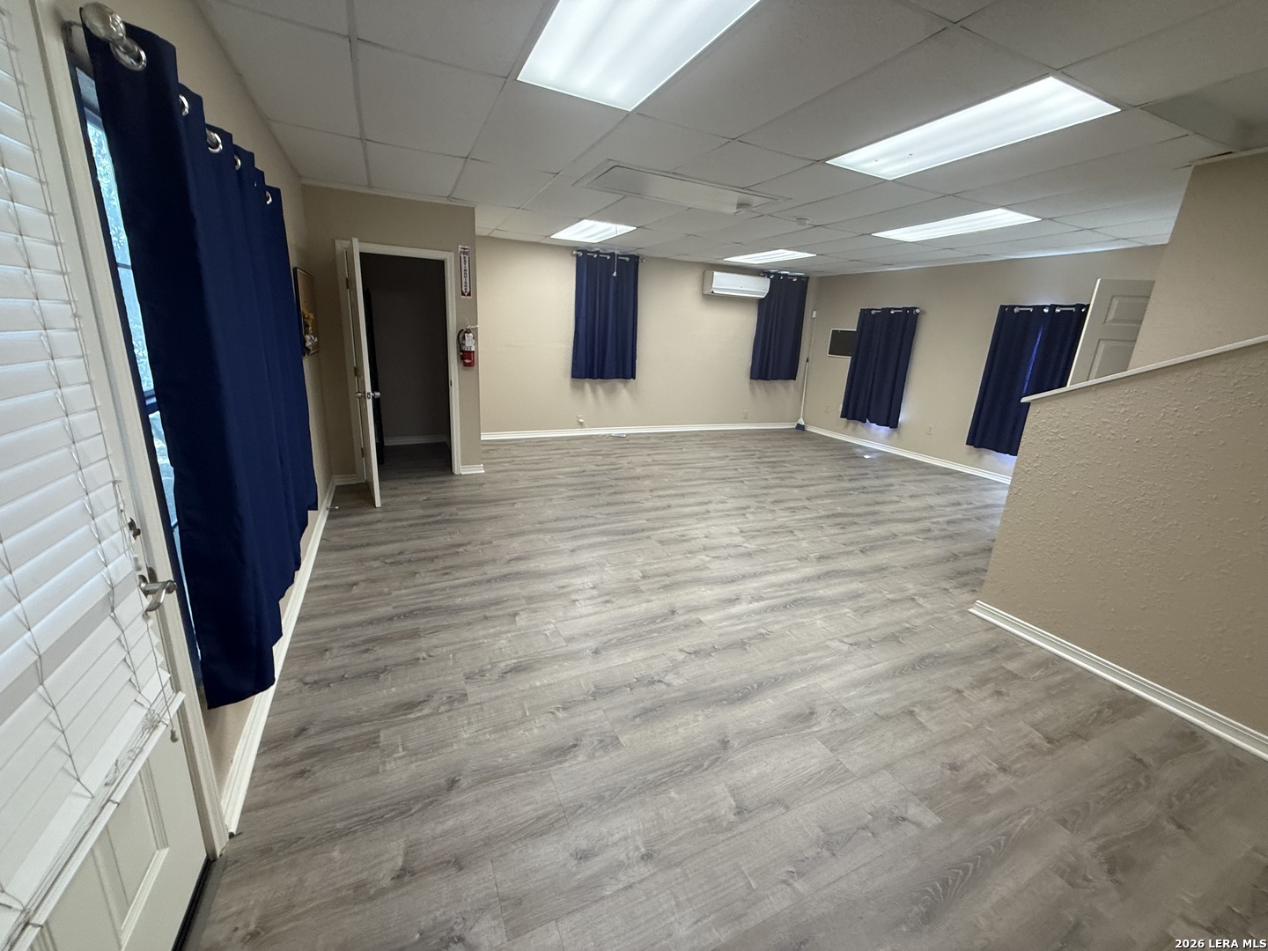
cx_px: 634
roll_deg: -2.8
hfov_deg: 102.1
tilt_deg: -15.7
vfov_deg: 85.7
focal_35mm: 14
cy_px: 476
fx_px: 513
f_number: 2.2
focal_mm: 2.22
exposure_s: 1/60
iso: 320
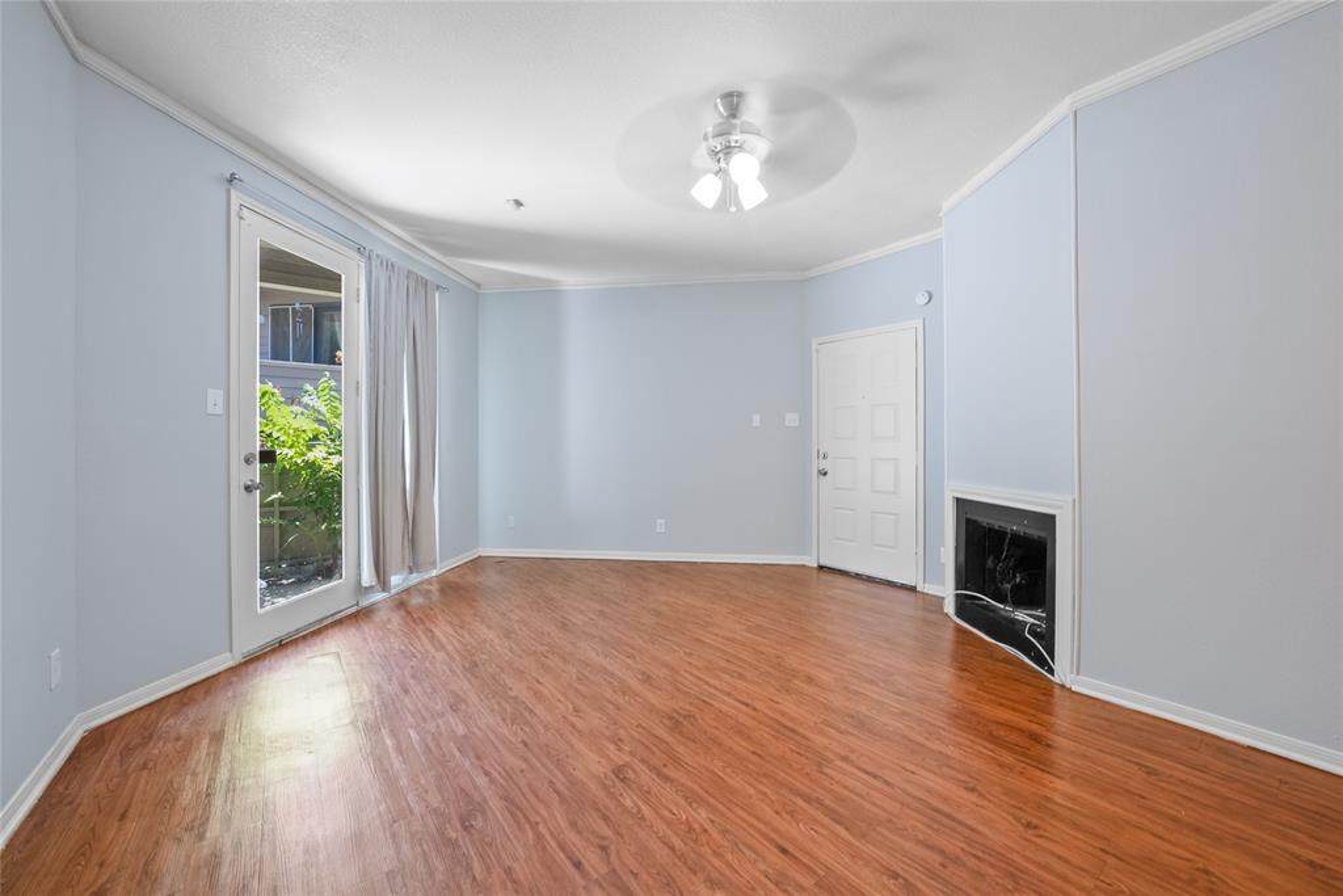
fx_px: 485
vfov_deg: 85.4
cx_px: 672
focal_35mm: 13
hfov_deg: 108.3
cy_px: 448
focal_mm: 13
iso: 100
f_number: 9
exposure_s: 1/1.25
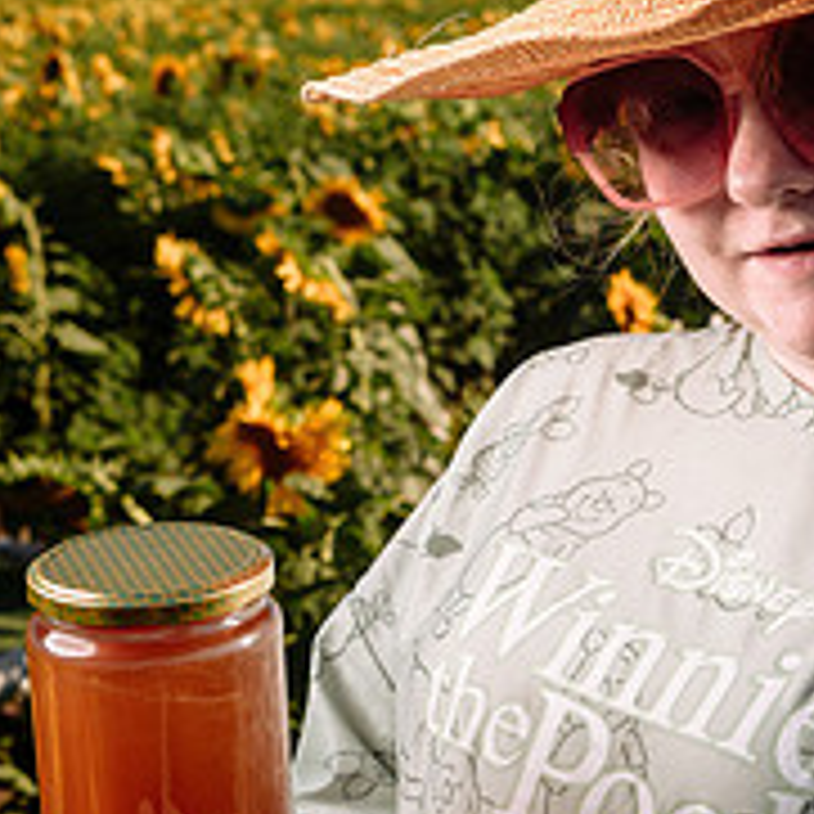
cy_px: 334
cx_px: 432
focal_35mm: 96
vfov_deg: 18.1
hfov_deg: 18.1
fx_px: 2554
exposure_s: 1/250
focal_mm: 32
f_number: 6.3
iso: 64
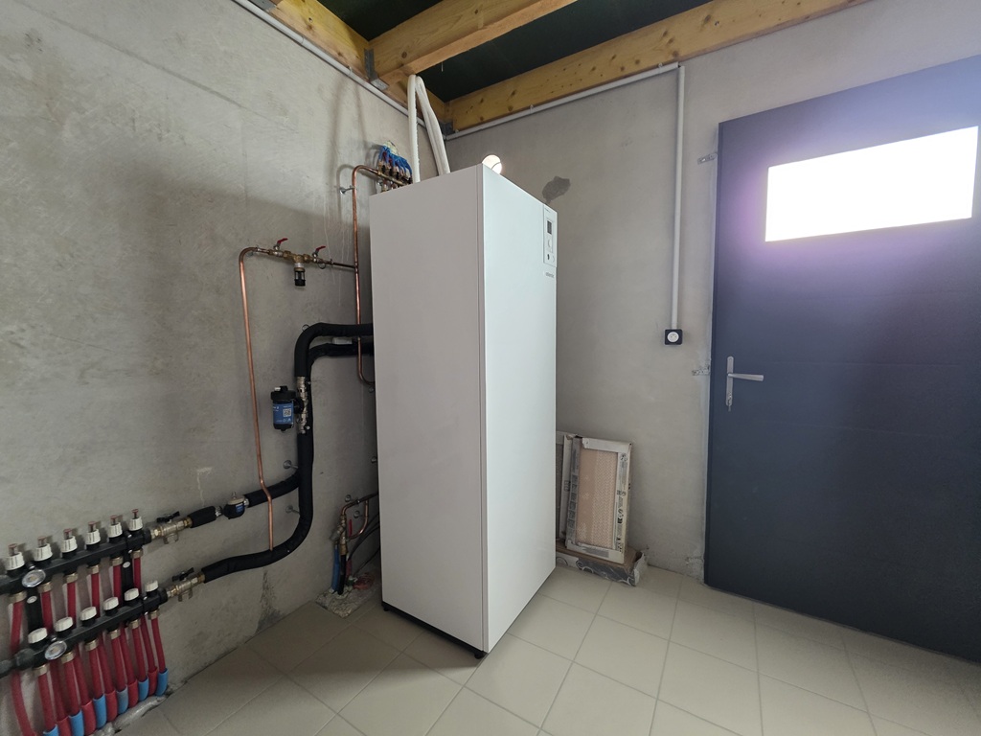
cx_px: 490
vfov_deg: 89.9
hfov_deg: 106.2
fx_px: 368
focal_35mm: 13
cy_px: 368
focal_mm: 2.2
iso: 250
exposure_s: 1/50
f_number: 1.9
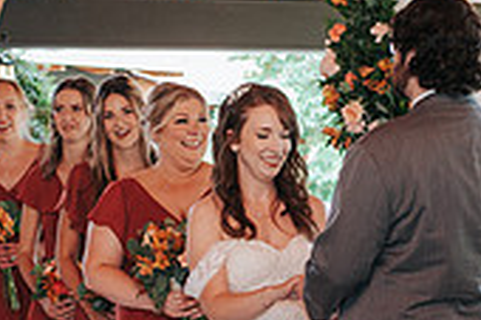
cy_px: 257
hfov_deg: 14.3
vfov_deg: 9.5
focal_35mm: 144
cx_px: 255
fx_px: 1922
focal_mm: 35
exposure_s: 1/125
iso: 320
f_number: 3.2
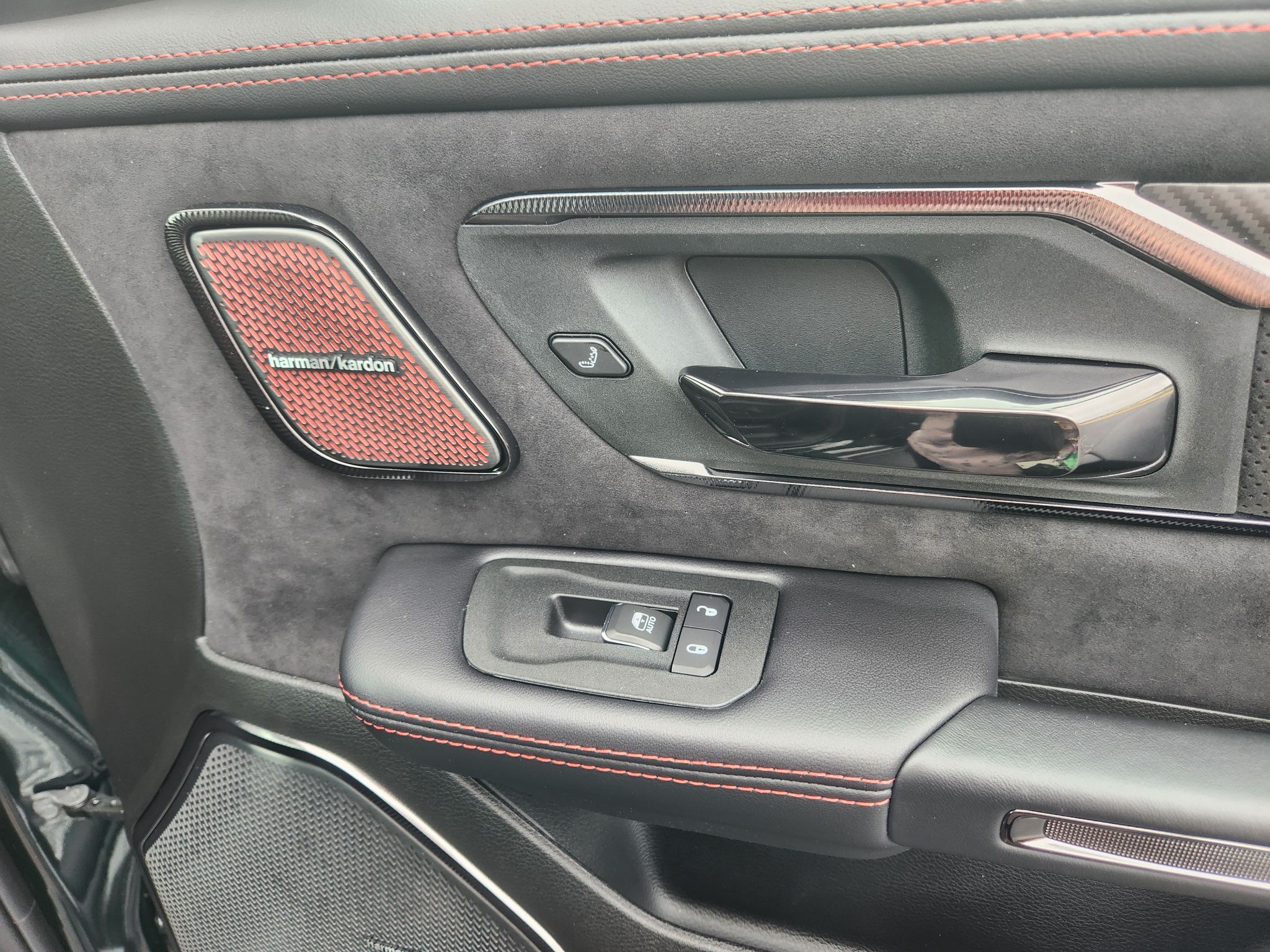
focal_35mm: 23
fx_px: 844
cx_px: 635
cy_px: 476
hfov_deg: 73.9
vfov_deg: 58.9
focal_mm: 5.4
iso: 125
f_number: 1.8
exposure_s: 1/180
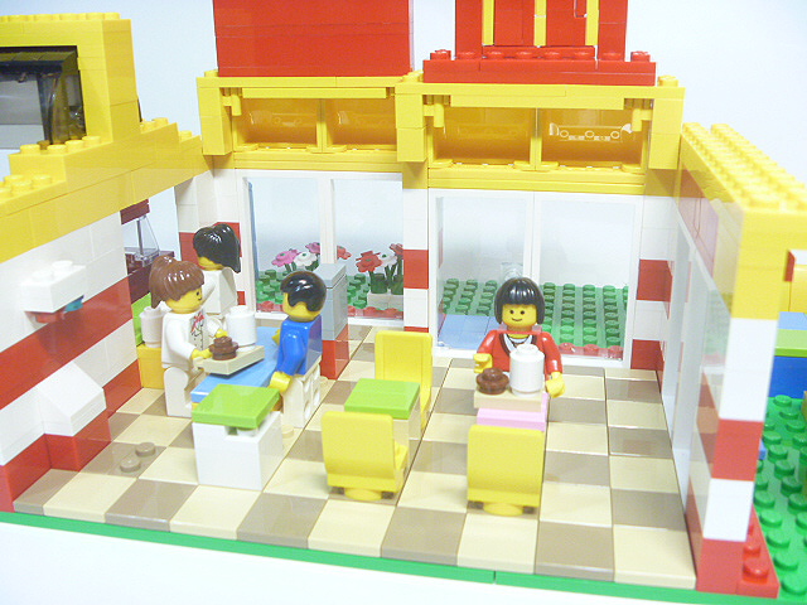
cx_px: 404
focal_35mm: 35
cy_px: 302
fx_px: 816
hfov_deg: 52.6
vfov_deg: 40.7
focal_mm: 6.3
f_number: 3.5
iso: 320
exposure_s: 1/30
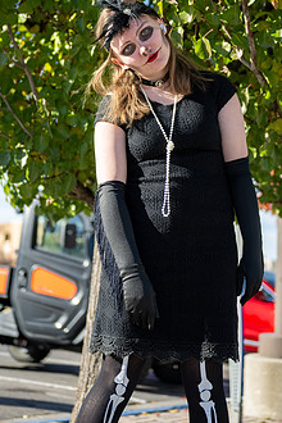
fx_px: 834
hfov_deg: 19.2
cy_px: 163
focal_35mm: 71
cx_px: 131
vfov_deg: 28.4
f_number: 2.8
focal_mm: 52
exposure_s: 1/1600
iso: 100
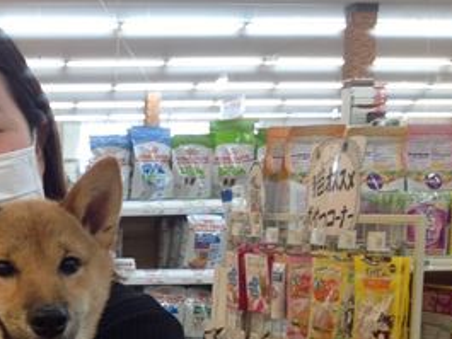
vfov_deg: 18.0
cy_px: 366
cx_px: -20
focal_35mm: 79
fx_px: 1032
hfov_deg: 23.5
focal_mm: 4.28
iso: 50
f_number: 2.4
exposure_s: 1/40
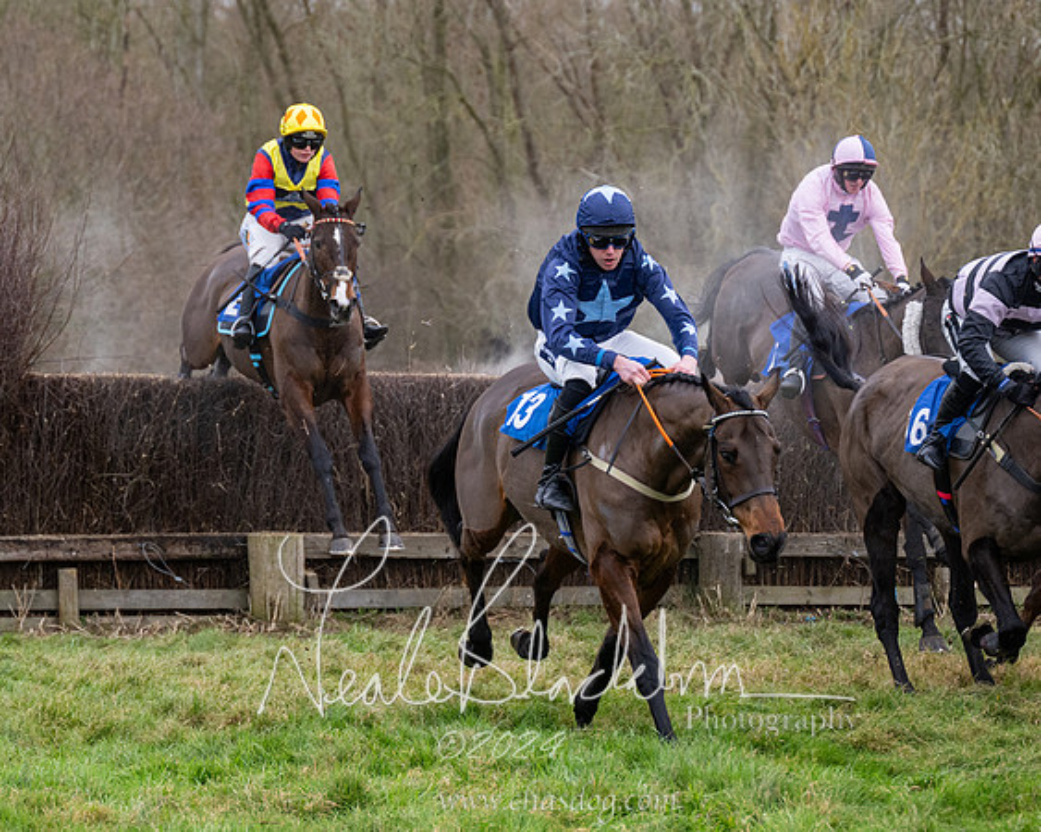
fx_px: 5060
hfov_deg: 11.7
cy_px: 396
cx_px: 494
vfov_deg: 9.4
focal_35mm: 164
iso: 800
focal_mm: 98
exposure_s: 1/1250
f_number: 4
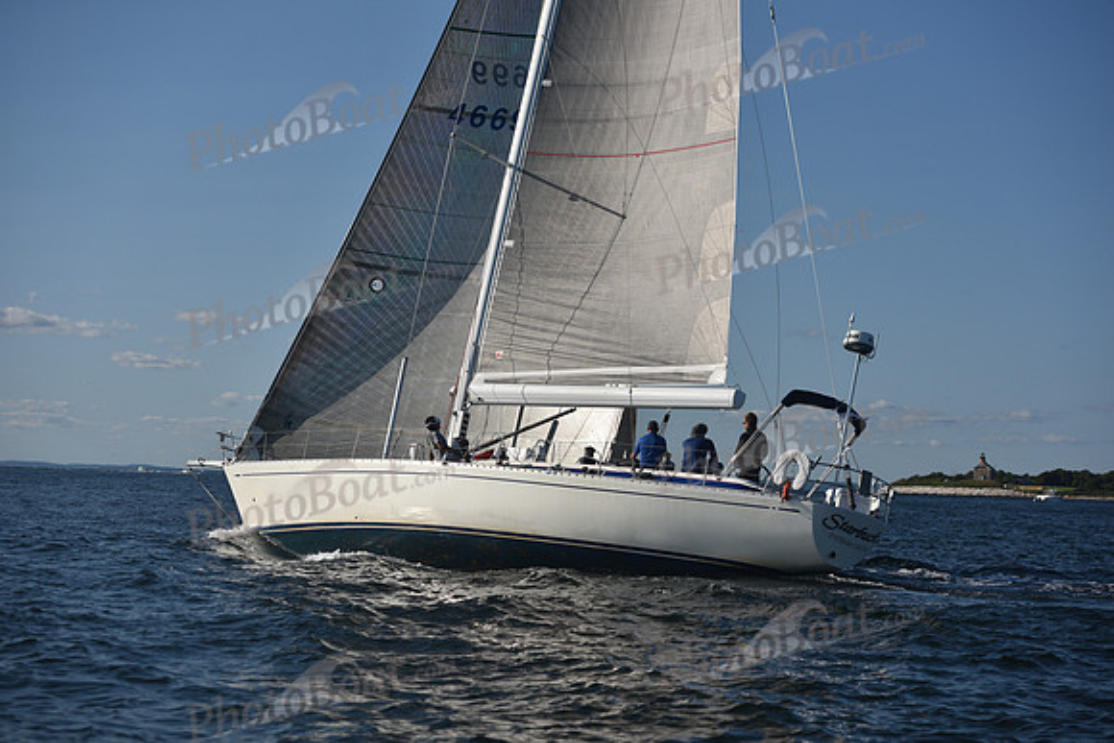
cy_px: 372
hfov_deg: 28.8
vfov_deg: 19.5
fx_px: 2167
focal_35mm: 70
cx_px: 557
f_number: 4
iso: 250
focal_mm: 70
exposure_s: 1/2500
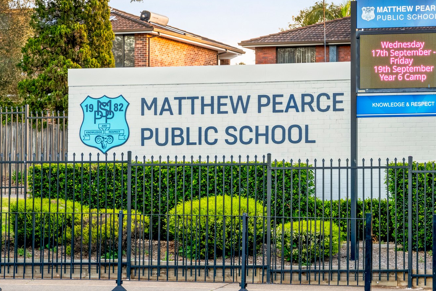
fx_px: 1841
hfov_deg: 13.5
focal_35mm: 152
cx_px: 312
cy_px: 101
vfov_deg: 9.0
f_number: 11
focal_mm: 105
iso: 320
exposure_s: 1/25
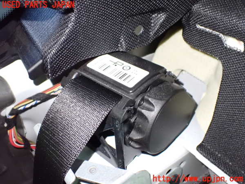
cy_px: 92
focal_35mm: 36
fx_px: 255
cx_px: 122
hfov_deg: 51.4
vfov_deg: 39.7
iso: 1600
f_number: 2.5
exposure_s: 1/25
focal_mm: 6.37
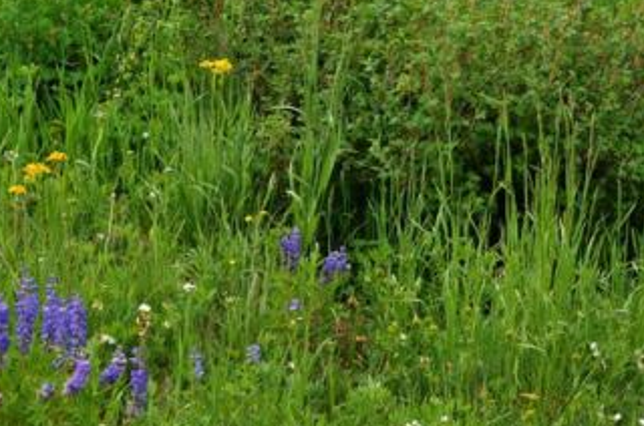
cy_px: 124
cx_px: 292
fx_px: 1875
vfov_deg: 13.0
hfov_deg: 19.5
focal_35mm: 105
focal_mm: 35
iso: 100
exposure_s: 1/160
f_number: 6.3
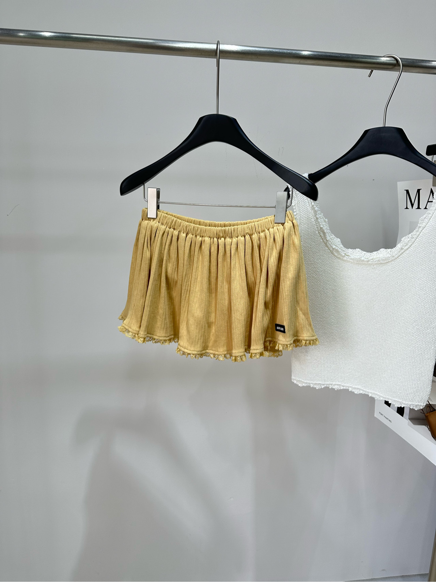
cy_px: 291
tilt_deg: -12.0
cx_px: 218
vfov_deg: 71.6
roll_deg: -1.7
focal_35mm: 24
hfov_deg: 56.8
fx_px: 403
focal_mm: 6.86
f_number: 1.78
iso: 80
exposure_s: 1/196
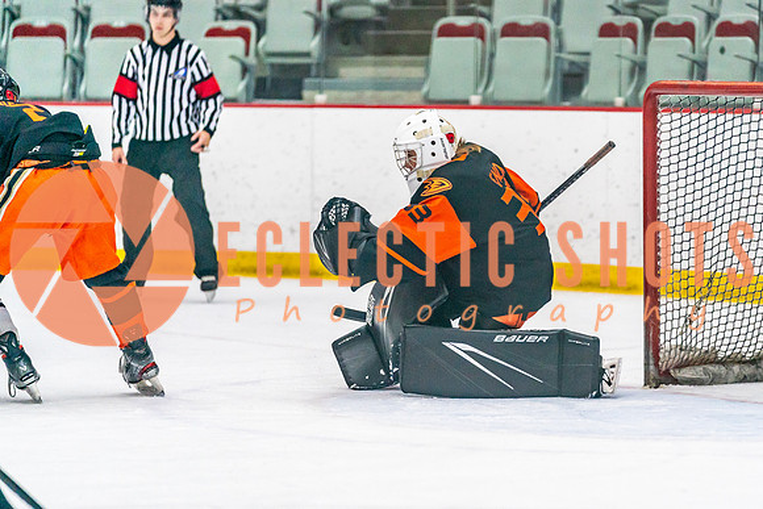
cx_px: 477
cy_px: 309
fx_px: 4566
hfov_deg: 9.5
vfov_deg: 6.4
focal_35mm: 215
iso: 3200
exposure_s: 1/1250
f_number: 2.8
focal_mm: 170
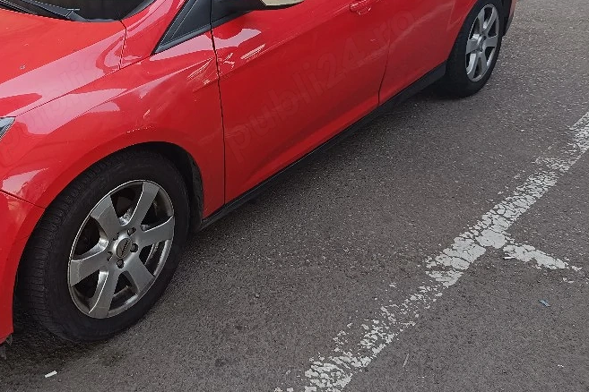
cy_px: 88
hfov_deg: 48.7
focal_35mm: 38
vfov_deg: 34.2
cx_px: 146
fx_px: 622
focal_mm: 5.59
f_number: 1.88
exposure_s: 1/102
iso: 64
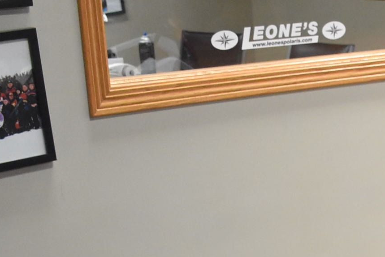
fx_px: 1231
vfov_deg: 11.3
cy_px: 433
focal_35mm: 115
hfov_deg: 16.6
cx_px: 522
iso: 3200
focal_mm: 22
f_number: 3.8
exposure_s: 1/125
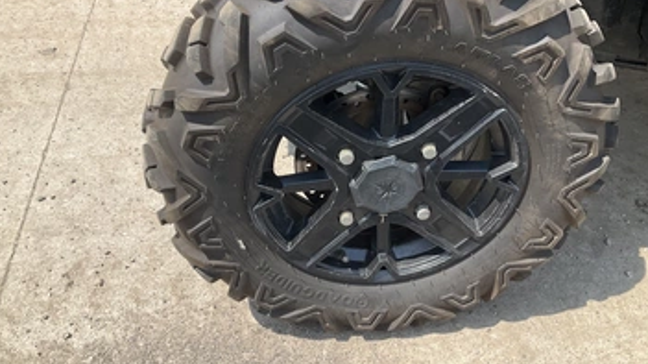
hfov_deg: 55.3
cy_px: 168
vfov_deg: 32.8
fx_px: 618
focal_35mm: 36
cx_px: 318
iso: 25
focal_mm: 3
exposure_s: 1/1221
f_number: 1.8
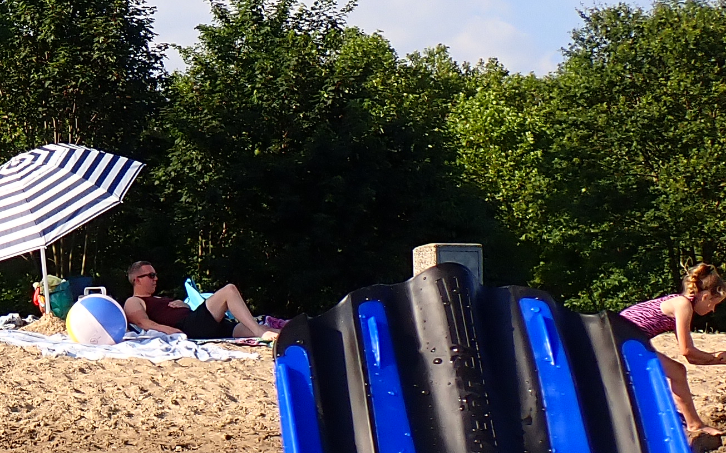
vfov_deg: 12.6
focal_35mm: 104
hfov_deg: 18.4
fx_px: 2057
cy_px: 253
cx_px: -263
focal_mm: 5.79
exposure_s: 1/800
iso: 100
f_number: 3.2
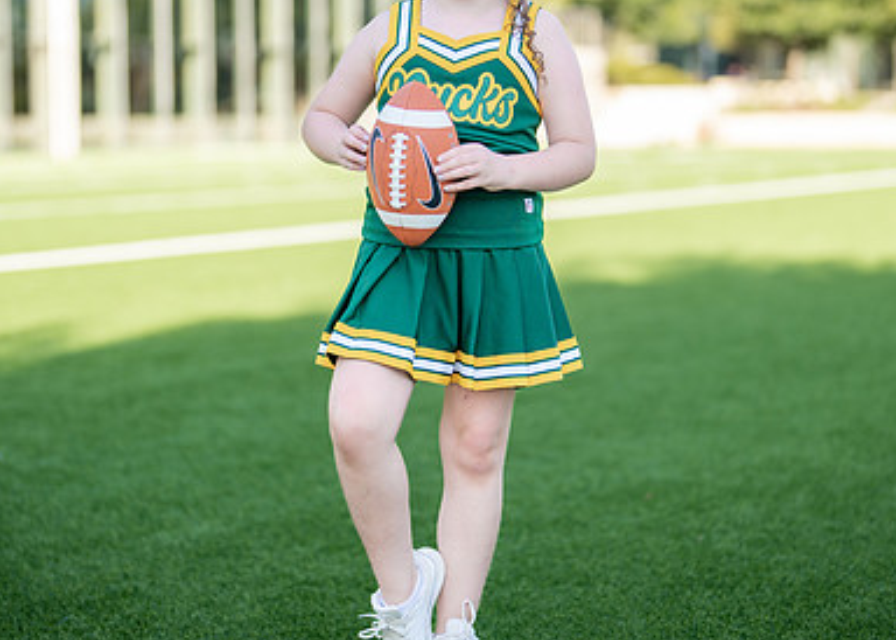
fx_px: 2188
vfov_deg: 16.6
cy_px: 259
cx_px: 462
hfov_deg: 23.1
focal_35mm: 86
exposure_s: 1/1600
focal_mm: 50
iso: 100
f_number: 1.2
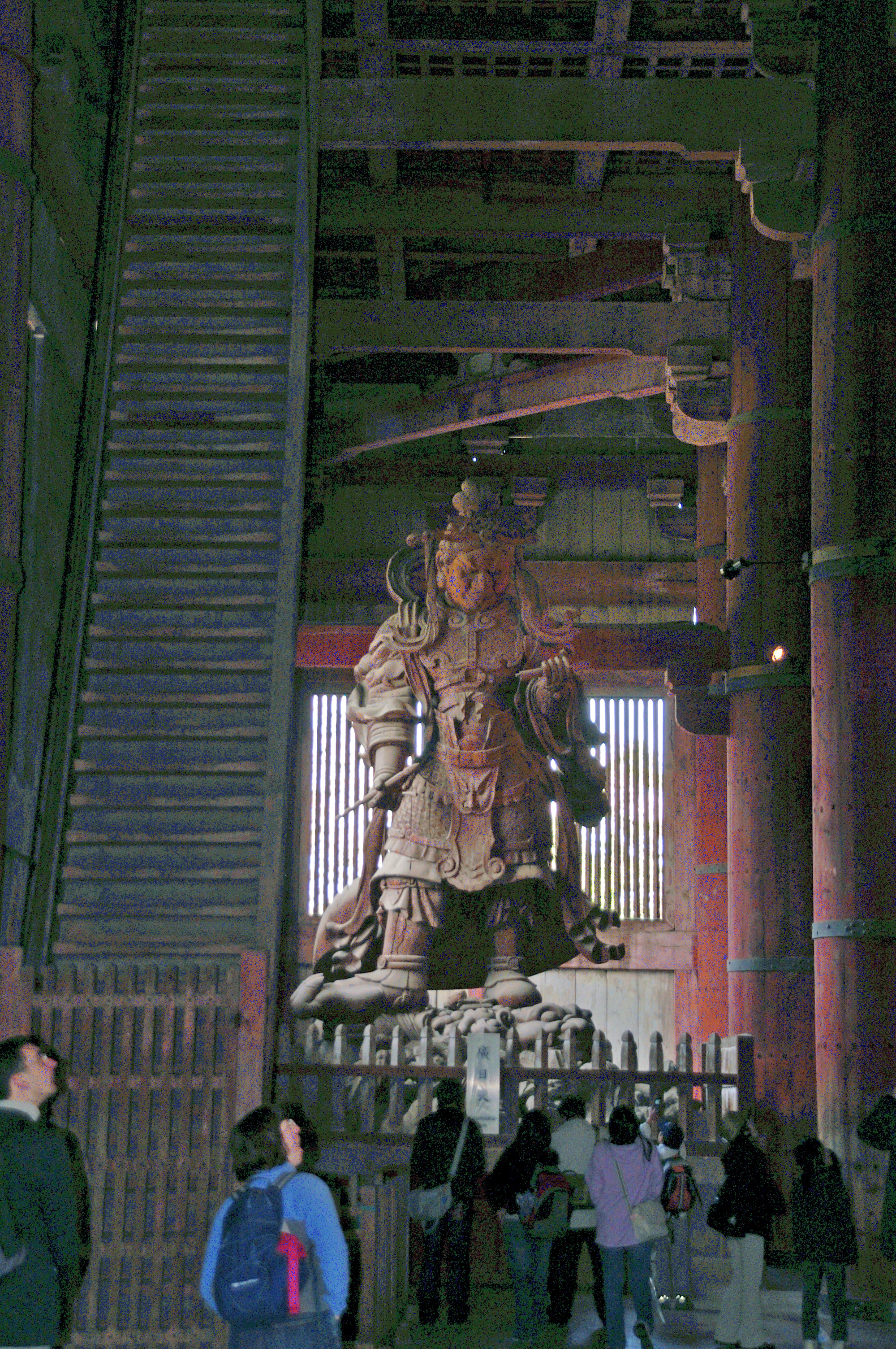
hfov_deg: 18.1
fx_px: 2805
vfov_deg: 27.0
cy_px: 674
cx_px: 448
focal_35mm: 75
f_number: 5
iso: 200
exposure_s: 1/60
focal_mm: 50
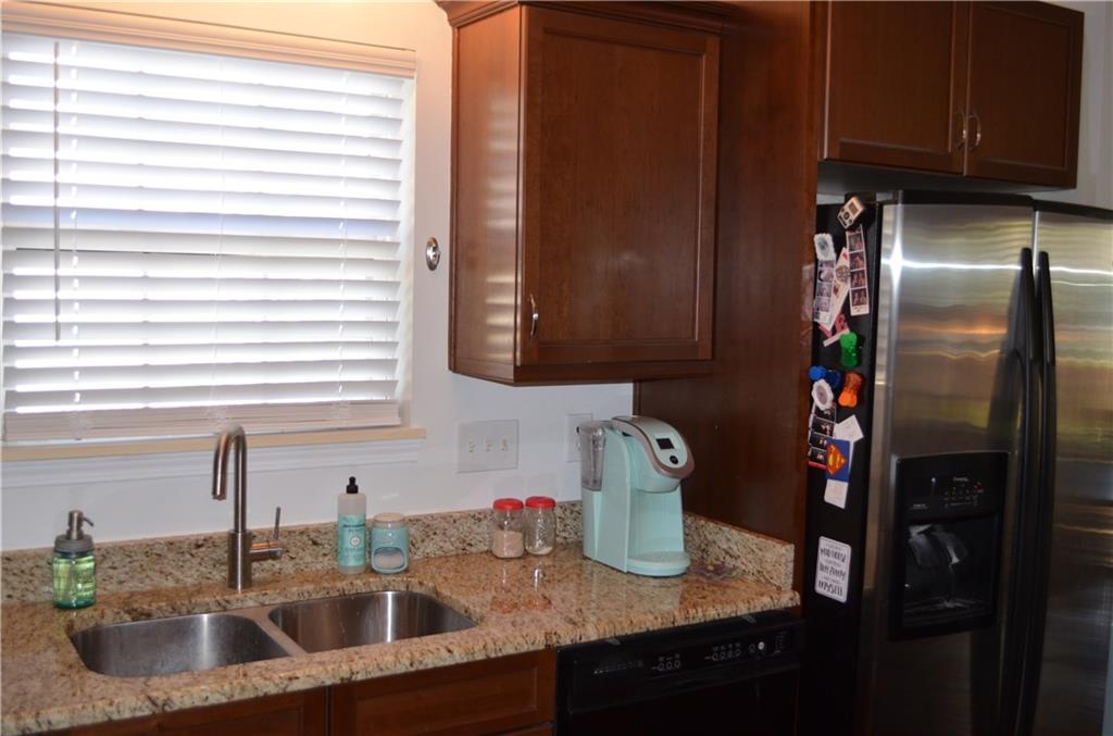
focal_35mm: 36
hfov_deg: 53.3
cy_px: 368
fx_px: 1110
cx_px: 556
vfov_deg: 36.7
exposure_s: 1/80
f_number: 4
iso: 400
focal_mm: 24
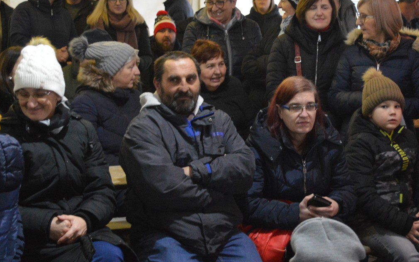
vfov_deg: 13.3
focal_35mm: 98
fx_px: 1119
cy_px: 79
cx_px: 317
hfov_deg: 21.0
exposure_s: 1/50
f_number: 5
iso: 3200
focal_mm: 40
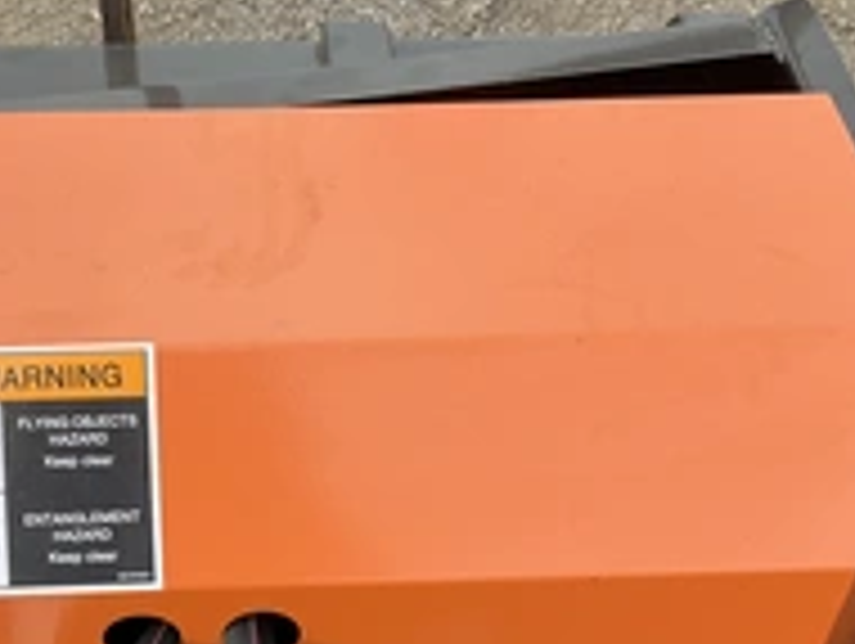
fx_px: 1509
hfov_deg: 31.3
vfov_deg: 23.7
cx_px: 270
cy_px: 527
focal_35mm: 61
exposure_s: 1/486
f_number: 1.8
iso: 25
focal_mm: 3
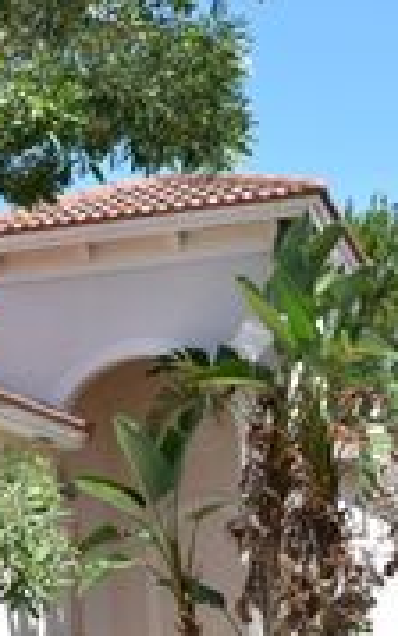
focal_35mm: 111
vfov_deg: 18.7
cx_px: -302
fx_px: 1925
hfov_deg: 11.1
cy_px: 471
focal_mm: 26
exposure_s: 1/250
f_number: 8
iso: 125
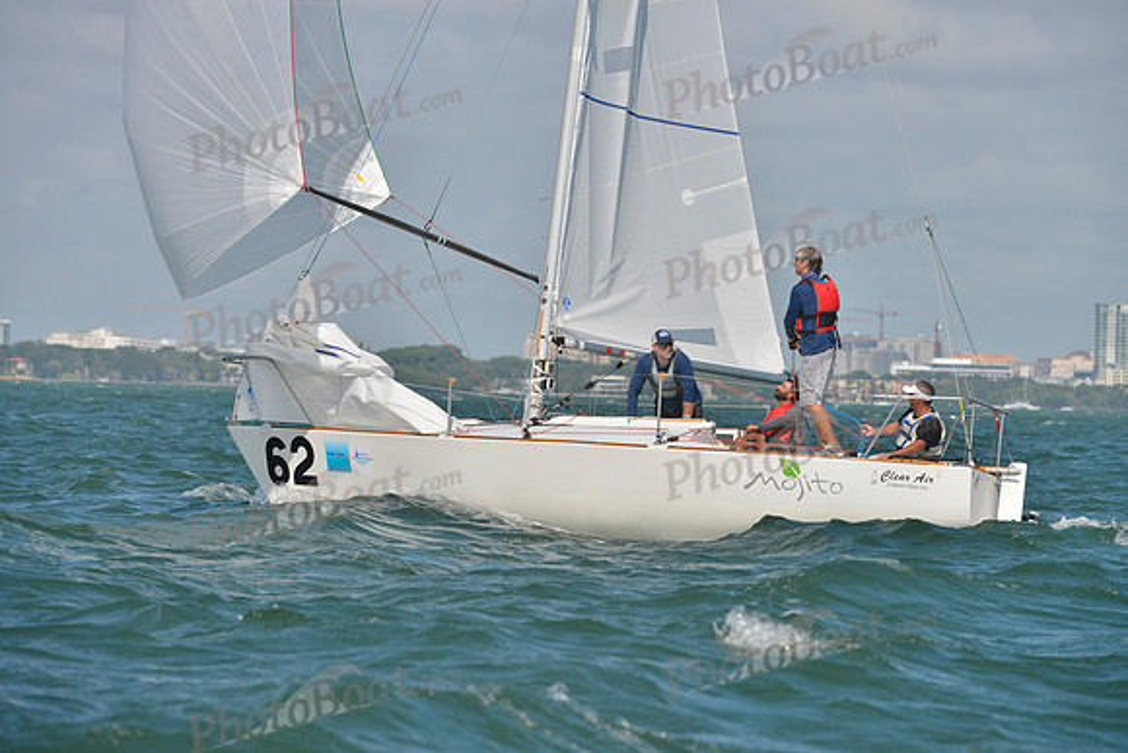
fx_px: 8462
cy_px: 376
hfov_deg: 7.6
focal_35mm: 270
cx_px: 564
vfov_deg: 5.1
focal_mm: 270
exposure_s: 1/1250
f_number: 8
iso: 280
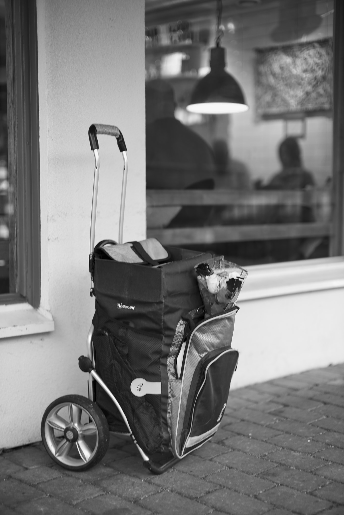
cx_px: 172
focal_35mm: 50
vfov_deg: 39.6
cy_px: 258
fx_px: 717
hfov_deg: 27.0
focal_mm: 50
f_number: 0.9
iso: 50
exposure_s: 1/20
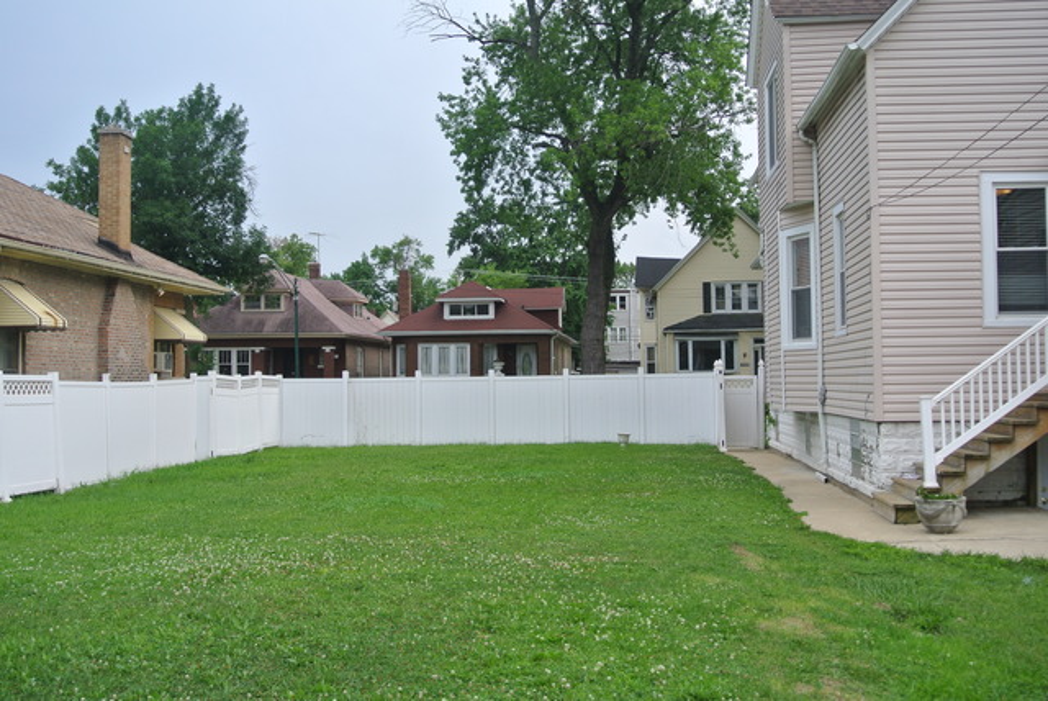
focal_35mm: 42
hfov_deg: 46.4
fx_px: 1224
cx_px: 524
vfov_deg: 32.0
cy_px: 350
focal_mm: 15.7
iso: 100
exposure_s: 1/400
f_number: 4.2
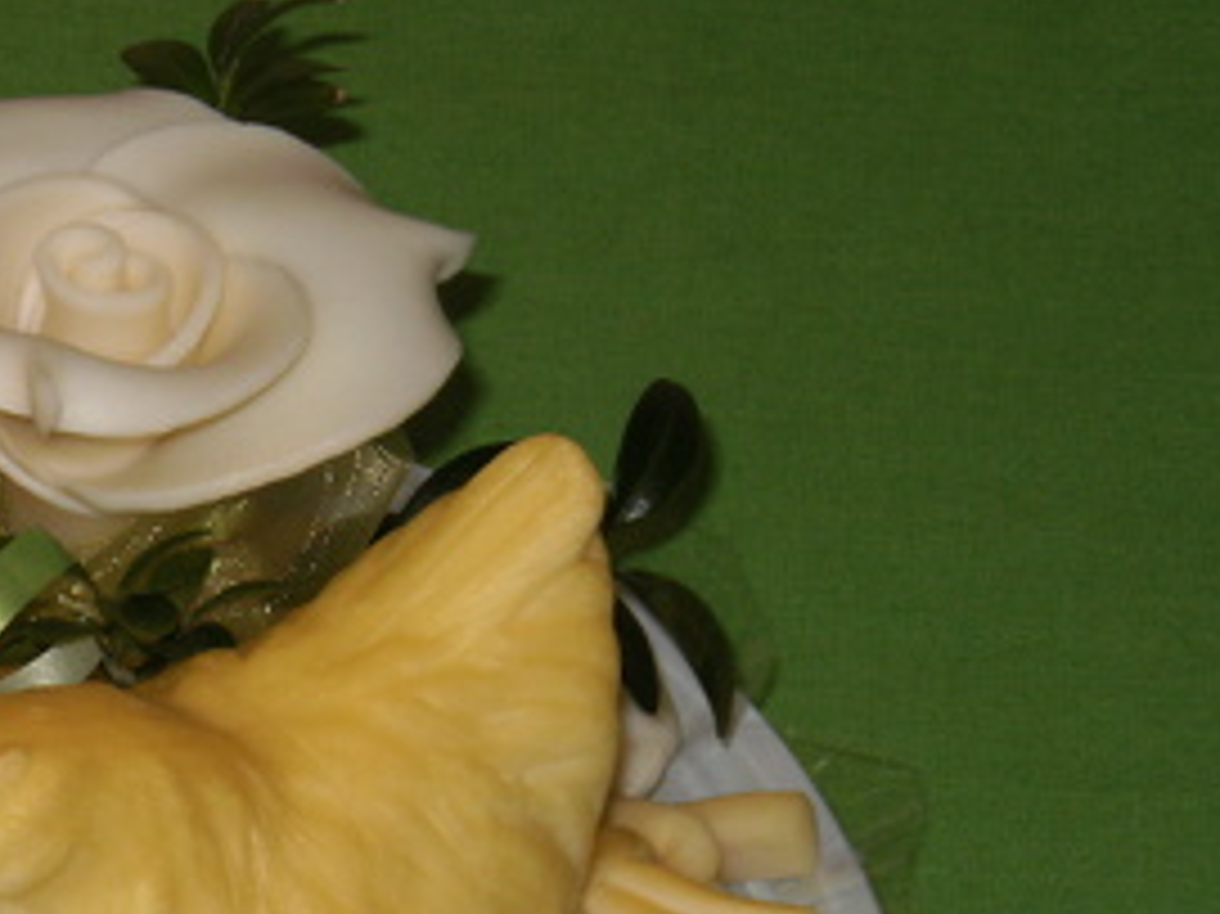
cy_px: 950
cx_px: -185
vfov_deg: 7.3
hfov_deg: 9.6
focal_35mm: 203
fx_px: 7151
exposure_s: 1/50
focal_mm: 14.3
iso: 100
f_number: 5.1
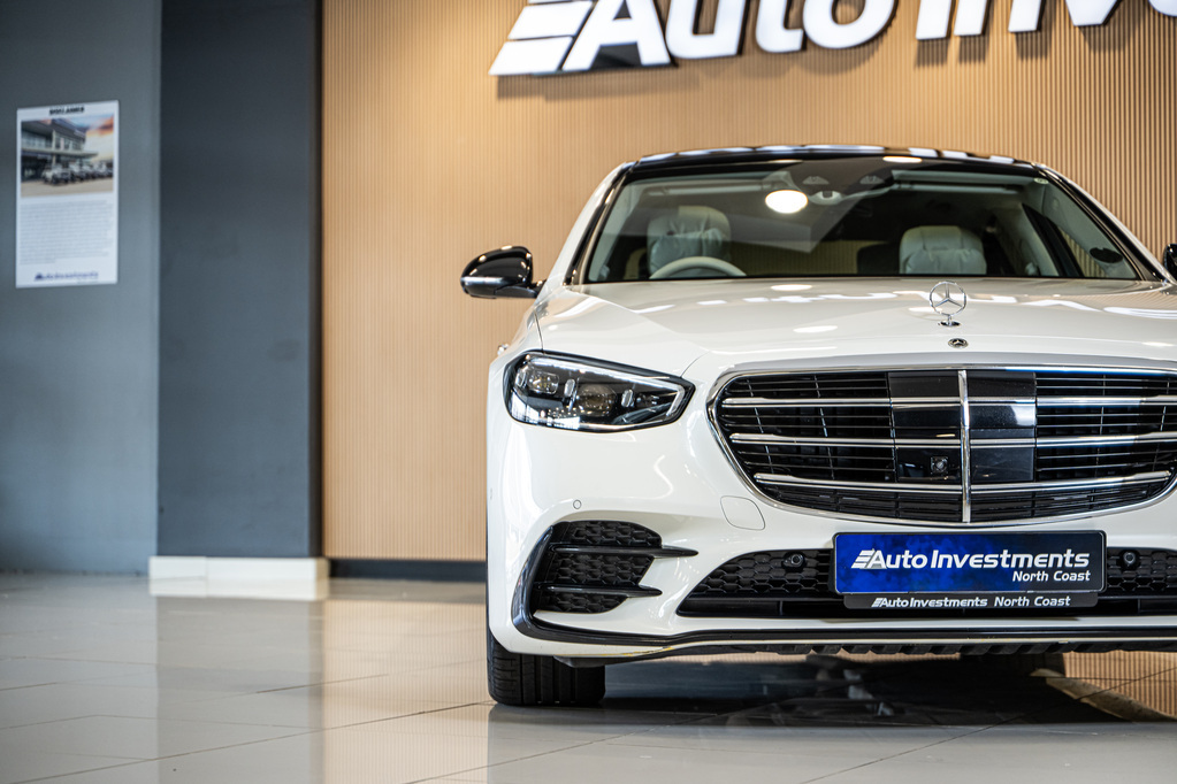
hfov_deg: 27.0
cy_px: 392
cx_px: 588
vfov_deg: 18.2
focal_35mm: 75
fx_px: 2452
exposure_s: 1/160
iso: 640
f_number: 2.8
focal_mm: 75
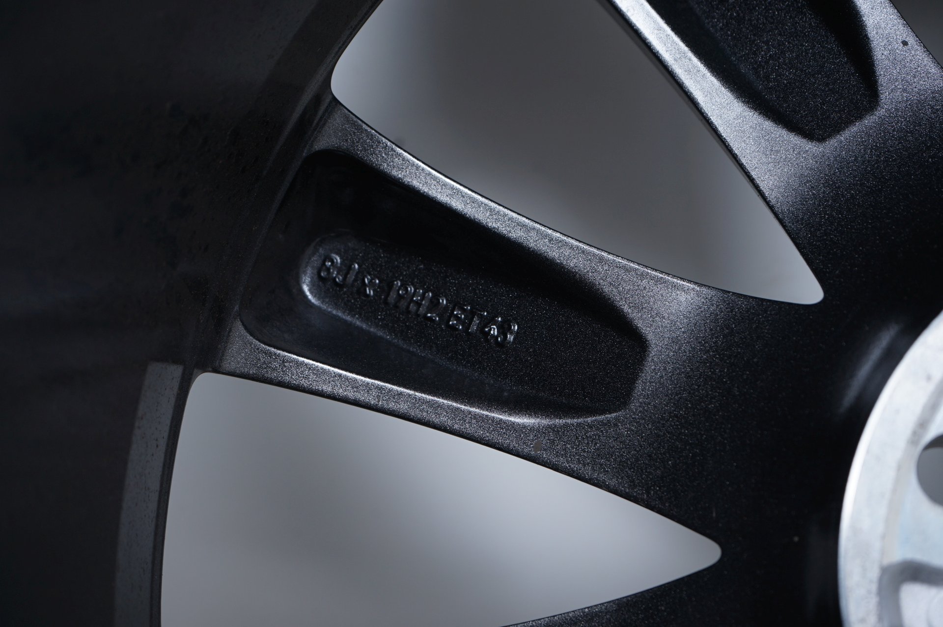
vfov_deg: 23.0
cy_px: 314
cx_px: 472
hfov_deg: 34.0
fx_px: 1544
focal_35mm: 59
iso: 250
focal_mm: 59
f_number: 7.1
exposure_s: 1/100
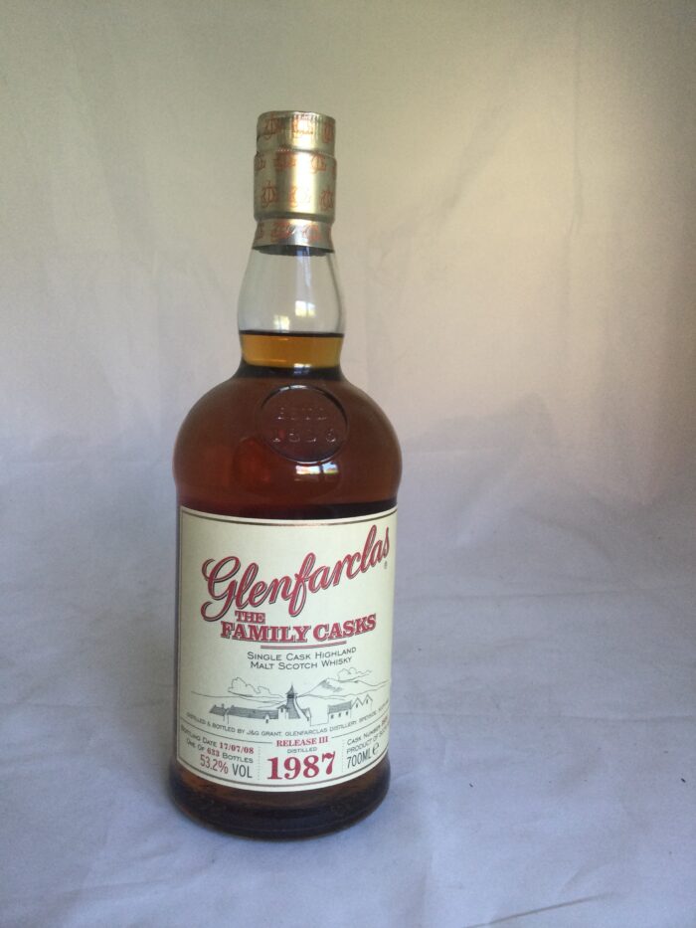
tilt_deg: -8.6
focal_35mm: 31
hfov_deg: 45.5
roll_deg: -0.9
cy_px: 464
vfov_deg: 58.3
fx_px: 831
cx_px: 348
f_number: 2.4
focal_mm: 3.3
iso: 64
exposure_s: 1/33
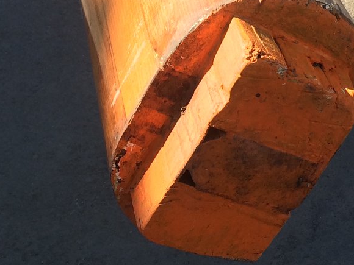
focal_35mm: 90
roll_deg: +1.7
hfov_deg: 21.8
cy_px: 95
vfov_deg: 16.4
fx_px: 920
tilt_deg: -27.7
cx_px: 192
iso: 32
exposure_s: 1/805
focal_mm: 4.15
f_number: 2.2
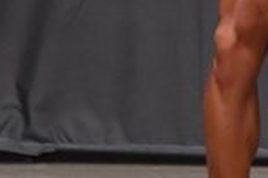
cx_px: 321
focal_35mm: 1203
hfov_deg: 1.7
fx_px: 8946
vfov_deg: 1.1
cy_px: -109
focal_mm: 160
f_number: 5.6
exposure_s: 1/400
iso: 6400
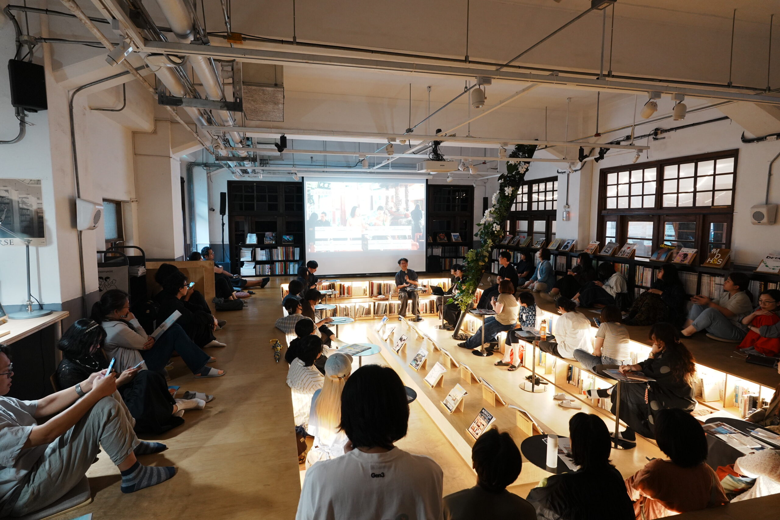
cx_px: 390
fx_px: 433
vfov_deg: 61.9
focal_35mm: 20
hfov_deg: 84.0
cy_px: 260
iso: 1250
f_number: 5.6
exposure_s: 1/8
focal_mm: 20
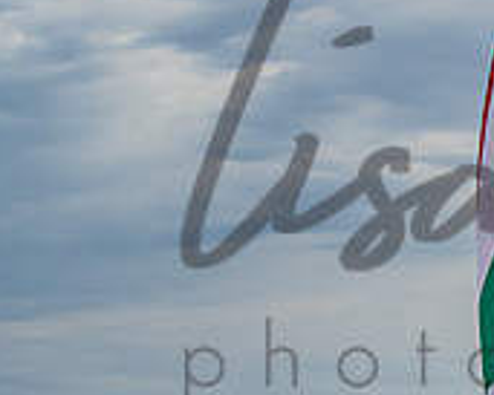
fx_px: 2823
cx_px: 826
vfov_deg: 8.0
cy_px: 146
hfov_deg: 9.6
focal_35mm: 193
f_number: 8
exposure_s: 1/2500
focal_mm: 58
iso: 400
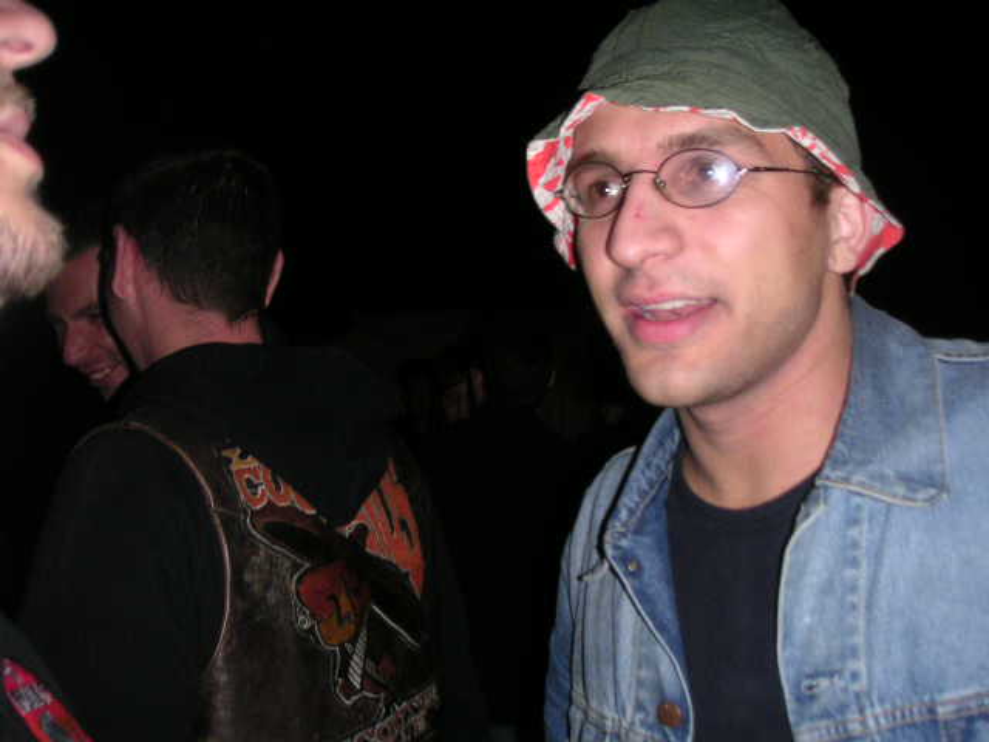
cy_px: 371
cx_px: 494
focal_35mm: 38
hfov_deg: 49.0
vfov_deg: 37.7
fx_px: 1086
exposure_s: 1/45
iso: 160
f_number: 2.8
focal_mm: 6
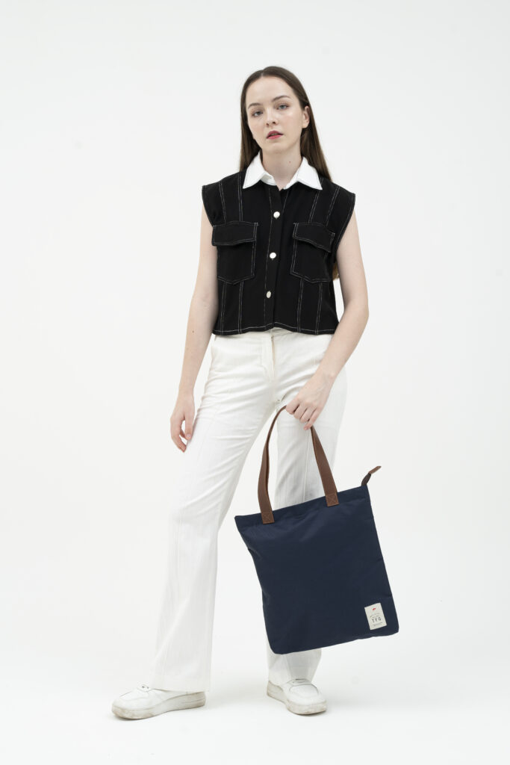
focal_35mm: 46
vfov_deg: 42.7
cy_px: 382
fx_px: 977
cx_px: 255
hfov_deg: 29.3
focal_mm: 46
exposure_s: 1/160
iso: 100
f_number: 10
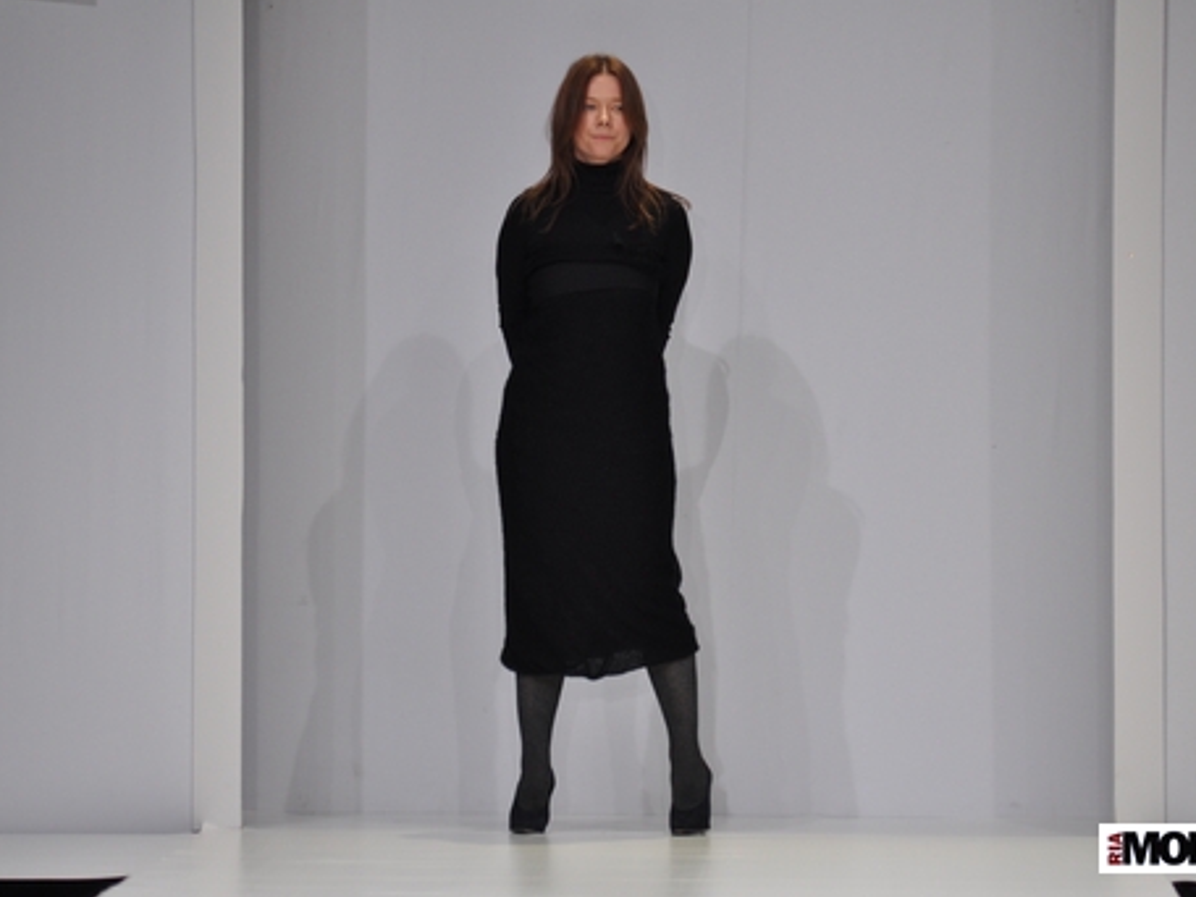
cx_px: 595
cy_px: 447
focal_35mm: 304
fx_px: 10488
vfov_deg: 4.9
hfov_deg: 6.5
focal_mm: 185
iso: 640
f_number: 3.5
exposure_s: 1/250
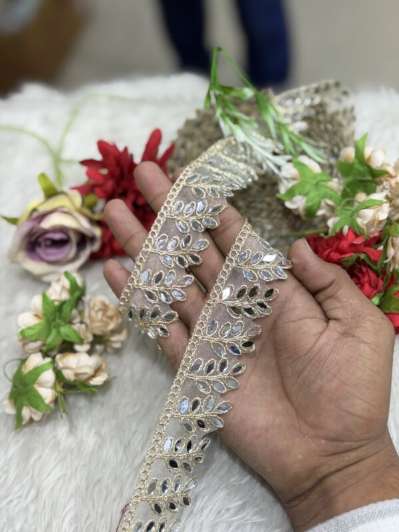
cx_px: 200
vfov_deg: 39.7
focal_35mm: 48
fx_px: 738
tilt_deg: -51.9
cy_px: 266
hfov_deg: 30.3
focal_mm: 6.76
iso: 64
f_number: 1.78
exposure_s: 1/166
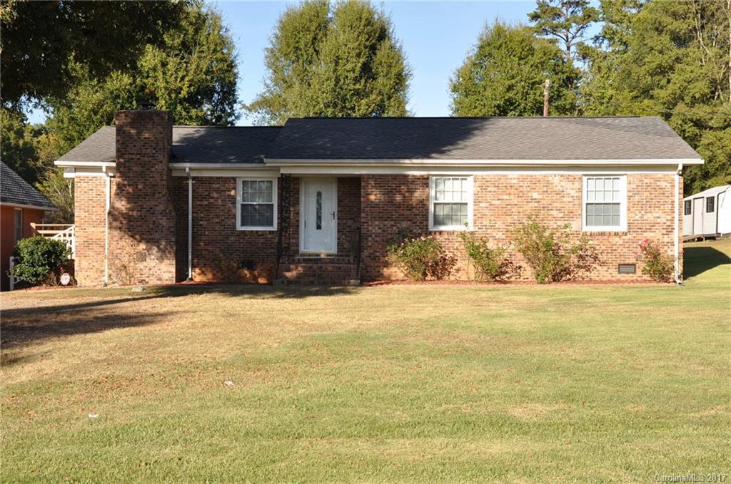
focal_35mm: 51
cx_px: 366
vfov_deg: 26.4
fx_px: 1034
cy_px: 242
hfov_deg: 38.9
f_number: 9
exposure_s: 1/320
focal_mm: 34
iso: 200
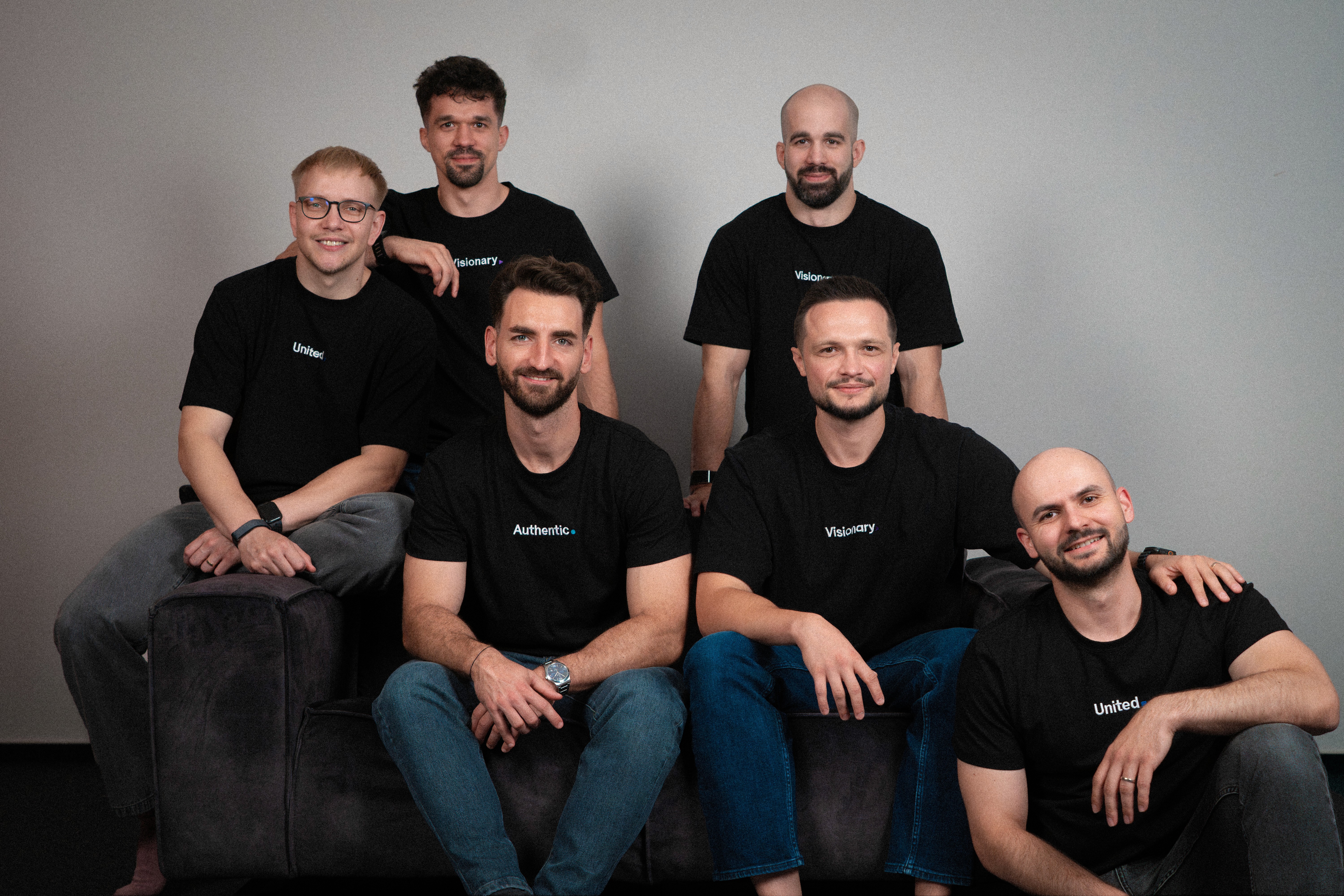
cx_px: 672
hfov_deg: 36.9
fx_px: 2016
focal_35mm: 54
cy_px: 448
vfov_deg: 25.1
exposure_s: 1/160
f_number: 3.5
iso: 1600
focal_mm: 36
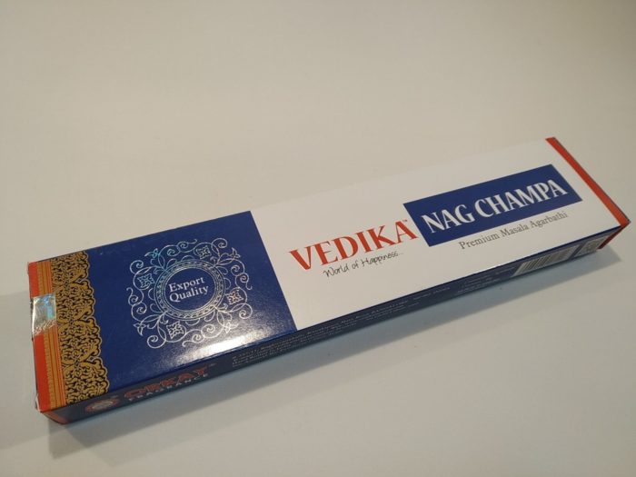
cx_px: 318
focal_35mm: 26
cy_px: 238
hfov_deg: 67.3
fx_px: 478
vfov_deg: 53.1
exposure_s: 1/40
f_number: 2.2
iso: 100
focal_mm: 3.82
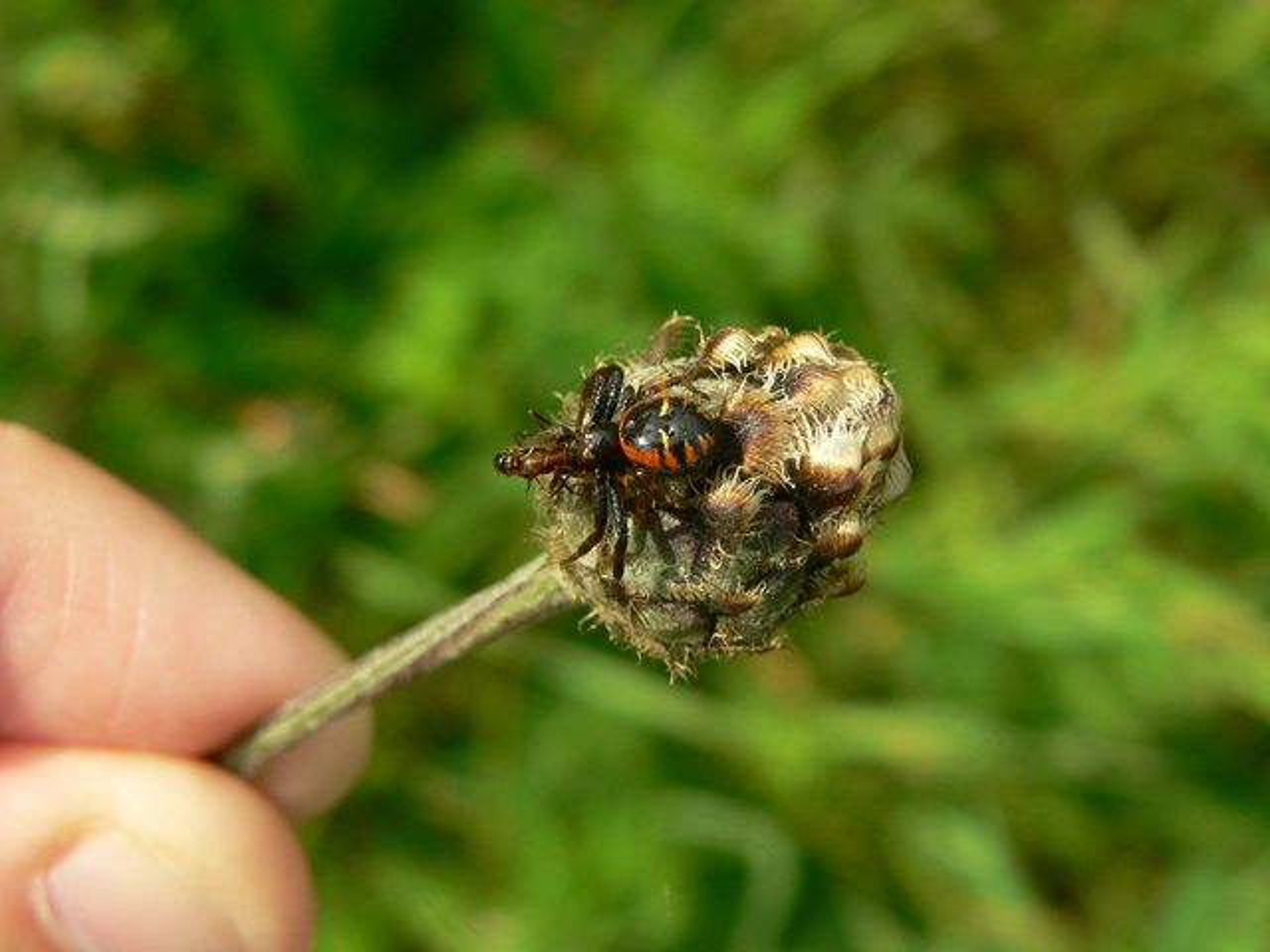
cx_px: 635
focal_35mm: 66
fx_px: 2421
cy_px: 476
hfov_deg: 29.4
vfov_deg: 22.3
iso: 80
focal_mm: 11
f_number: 4
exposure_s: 1/320
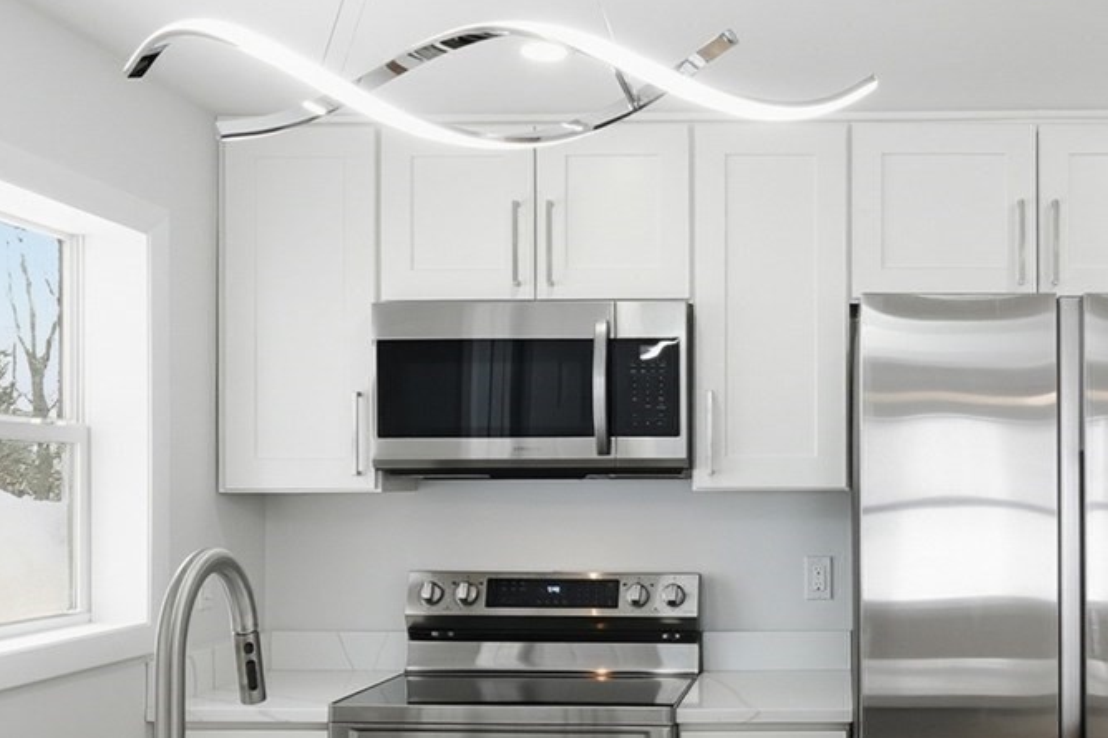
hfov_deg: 41.4
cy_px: 474
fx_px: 1415
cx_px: 843
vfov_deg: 29.1
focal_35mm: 46
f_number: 9
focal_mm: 10
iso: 100
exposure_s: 1/6
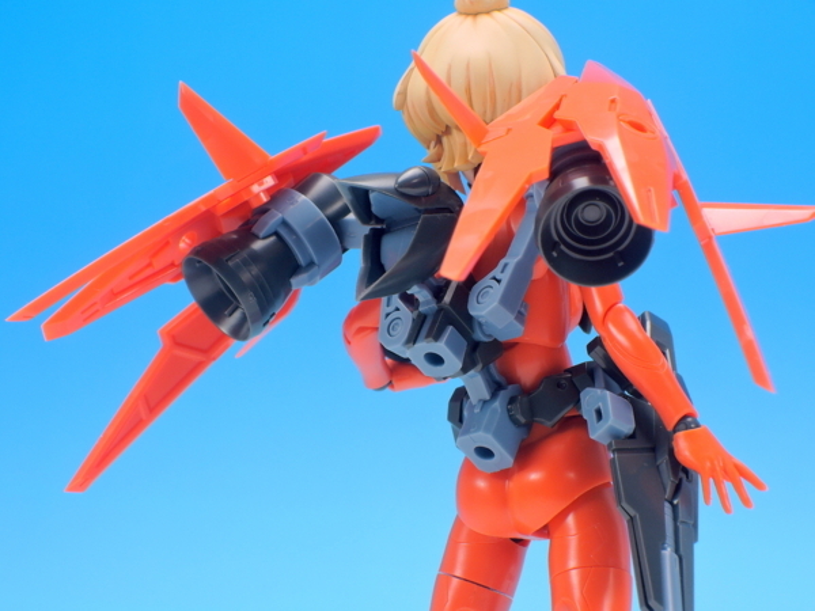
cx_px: 408
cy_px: 306
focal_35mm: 120
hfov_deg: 16.4
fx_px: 2825
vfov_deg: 12.3
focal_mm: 25.5
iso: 80
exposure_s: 1
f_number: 8
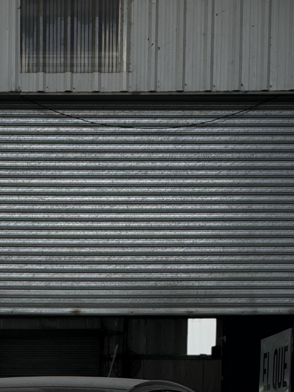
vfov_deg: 19.1
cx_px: 8
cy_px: 525
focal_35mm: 94
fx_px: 1064
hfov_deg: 15.5
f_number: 1.8
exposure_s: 1/962
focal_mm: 6.93
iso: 100
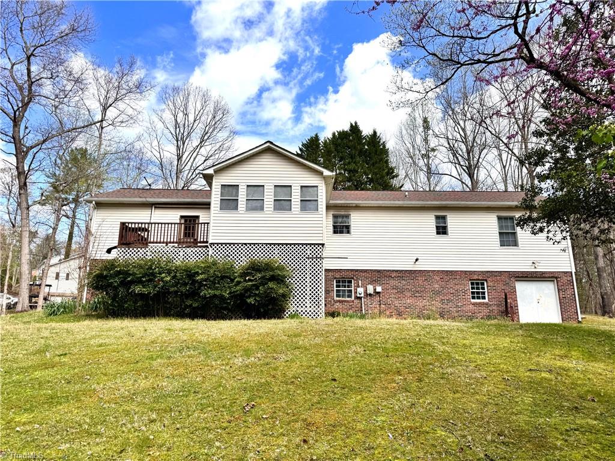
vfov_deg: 56.8
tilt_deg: +14.3
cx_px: 308
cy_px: 230
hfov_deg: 71.6
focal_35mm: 24
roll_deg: -0.2
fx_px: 426
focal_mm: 6.76
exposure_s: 1/4049
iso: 80
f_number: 1.78
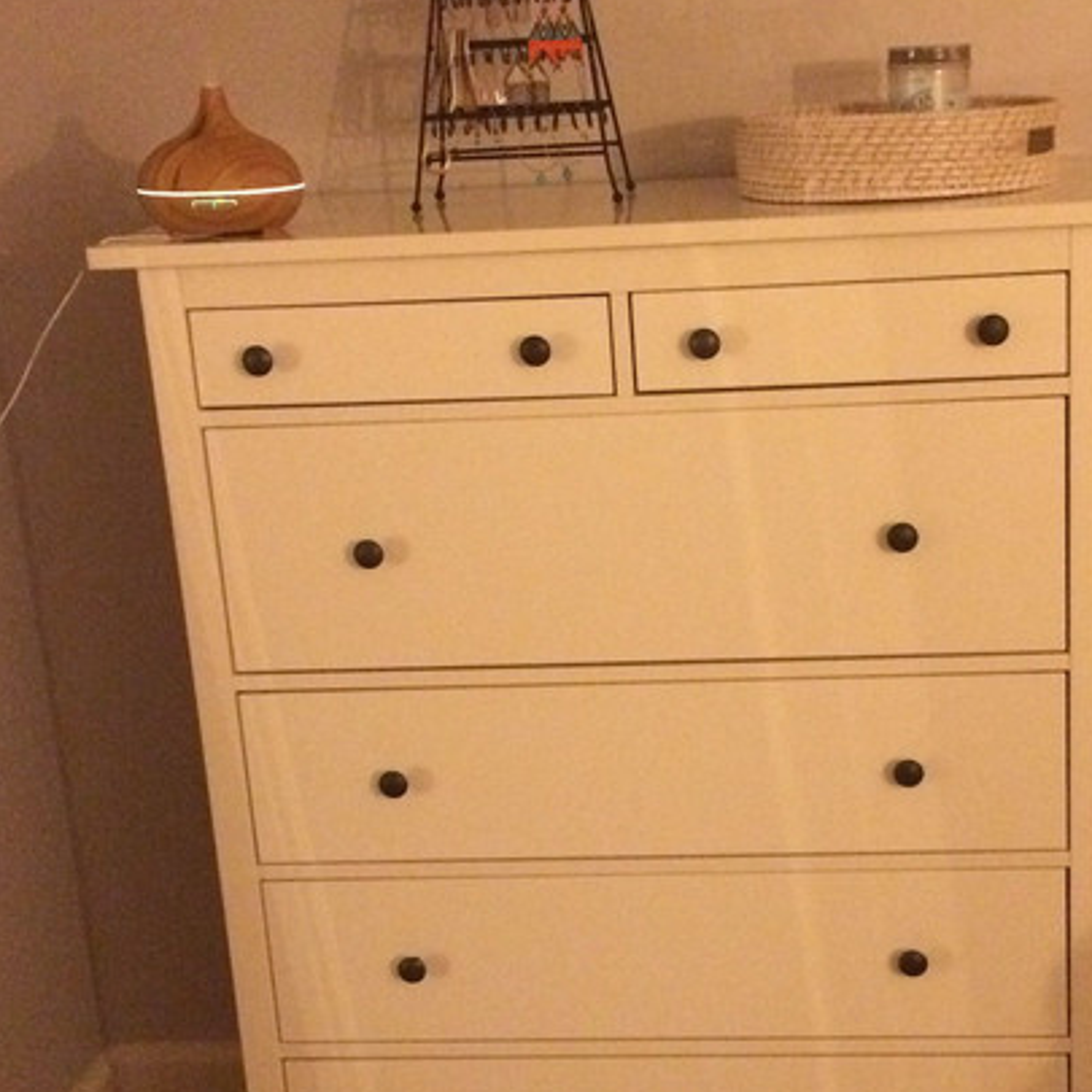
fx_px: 1927
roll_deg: +3.1
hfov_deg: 31.4
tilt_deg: -17.7
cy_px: 576
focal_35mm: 54
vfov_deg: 31.6
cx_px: 704
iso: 500
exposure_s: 1/15
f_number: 2.2
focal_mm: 4.15
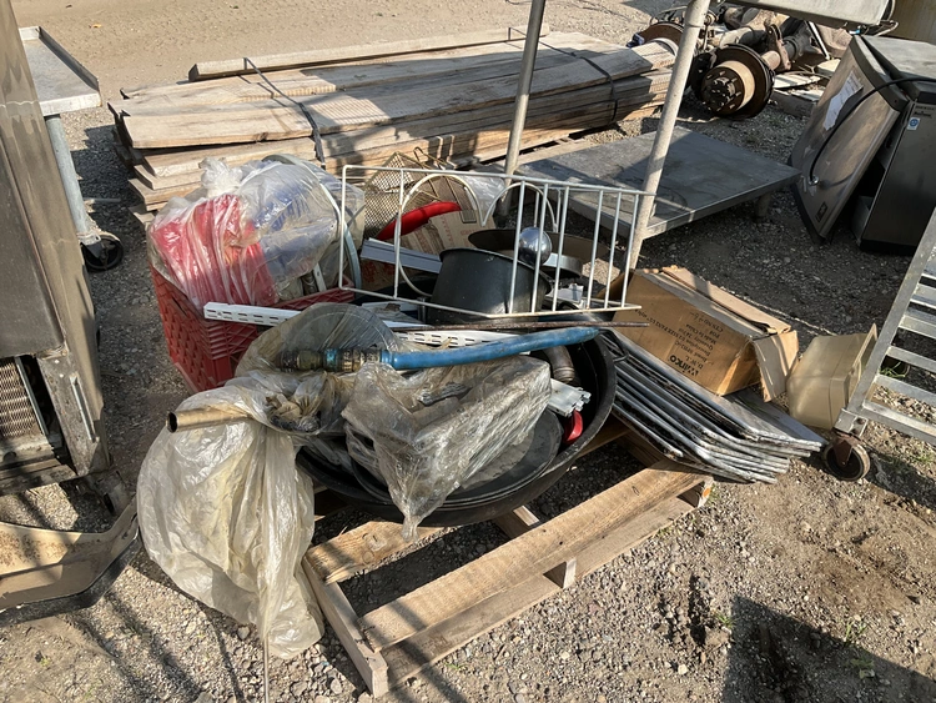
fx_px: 784
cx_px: 468
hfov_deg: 61.6
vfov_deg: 48.3
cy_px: 352
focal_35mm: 29
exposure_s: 1/1035
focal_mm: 3
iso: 25
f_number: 1.8
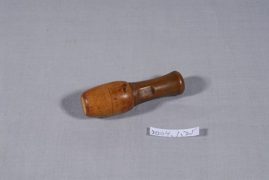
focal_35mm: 105
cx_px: 134
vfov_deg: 13.1
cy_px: 90
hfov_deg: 19.4
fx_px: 786
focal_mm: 70
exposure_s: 1/125
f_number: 18
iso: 100
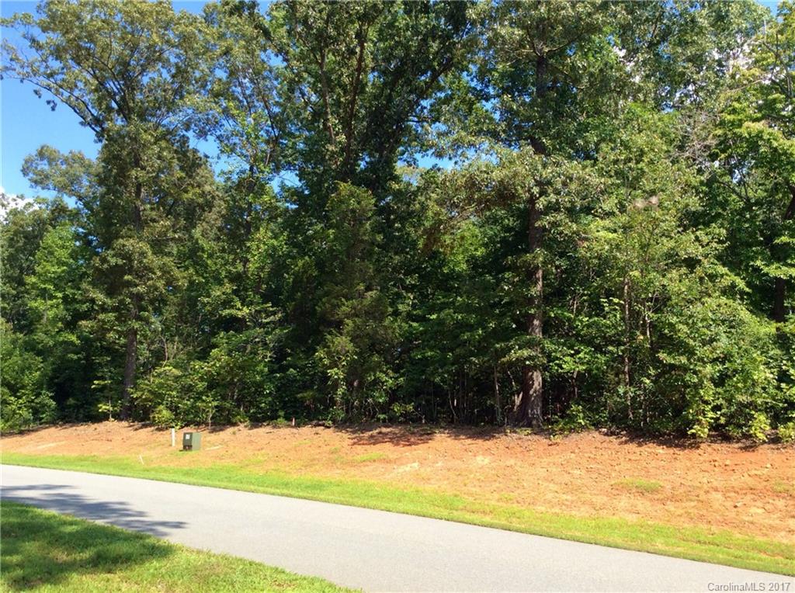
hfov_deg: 55.4
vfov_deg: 42.8
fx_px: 756
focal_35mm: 33
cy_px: 296
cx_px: 398
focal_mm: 3.3
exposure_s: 1/578
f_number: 2.4
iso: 32
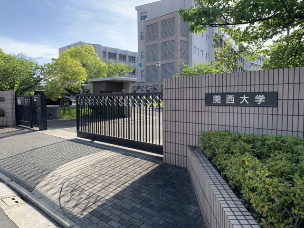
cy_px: 114
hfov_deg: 67.3
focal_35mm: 26
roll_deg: +1.0
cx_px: 152
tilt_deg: -5.2
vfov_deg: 53.1
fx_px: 228
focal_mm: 4.25
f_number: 1.8
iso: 25
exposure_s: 1/871
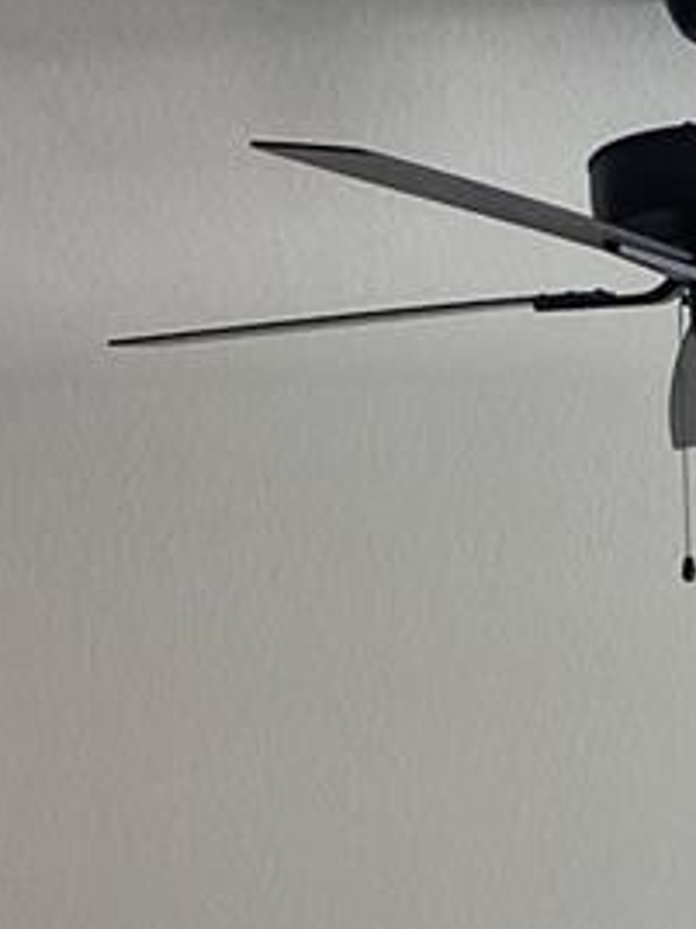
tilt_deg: -8.5
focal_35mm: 149
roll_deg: +1.3
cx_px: 1115
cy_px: 1809
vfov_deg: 11.9
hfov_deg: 9.6
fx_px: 3994
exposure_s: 1/208
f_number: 1.8
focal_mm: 4.25
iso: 32
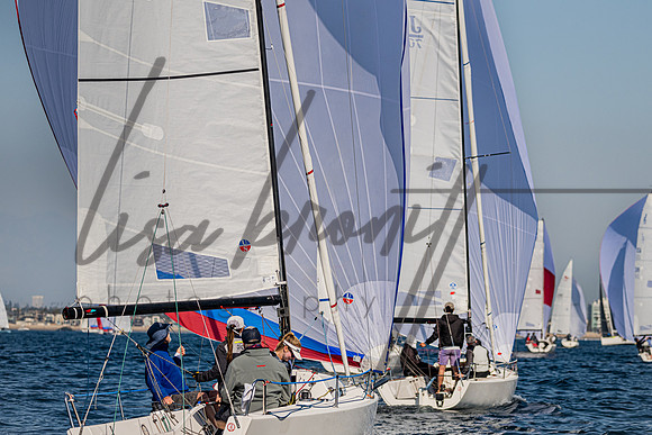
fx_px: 3195
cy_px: 218
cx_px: 373
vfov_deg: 7.8
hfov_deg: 11.6
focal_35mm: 176
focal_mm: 140
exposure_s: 1/8000
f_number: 4.8
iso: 400
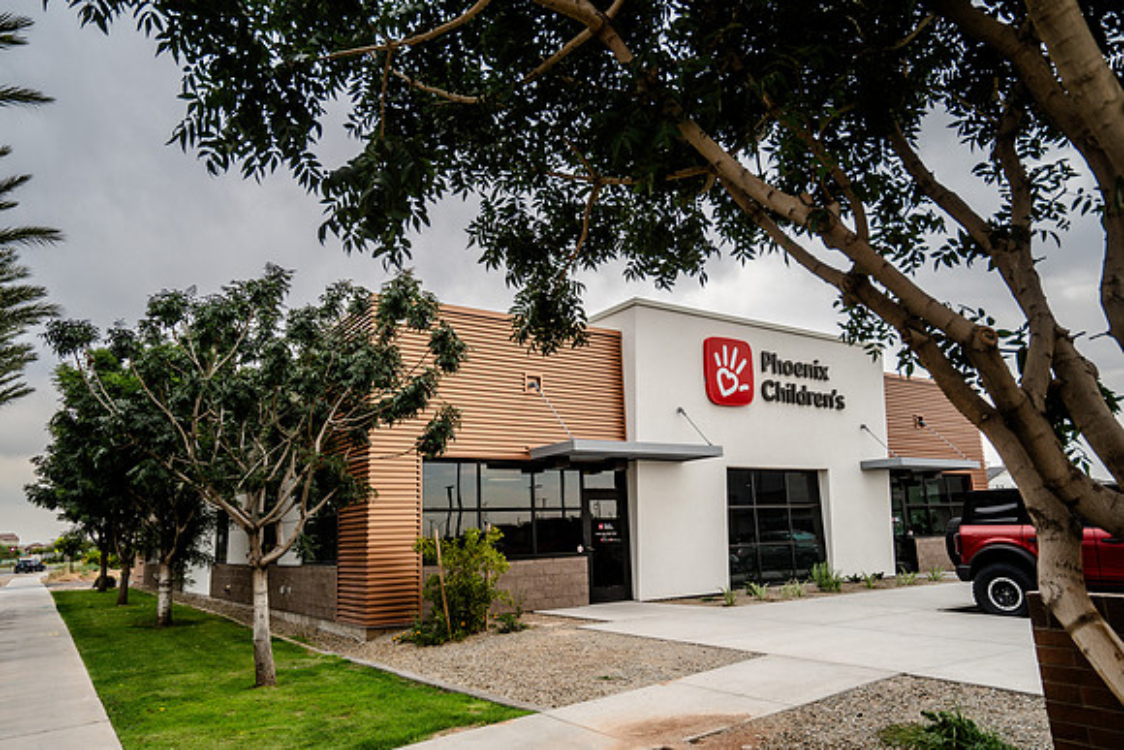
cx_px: 562
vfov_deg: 53.2
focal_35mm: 24
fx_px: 749
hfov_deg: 73.7
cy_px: 375
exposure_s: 1/640
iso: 125
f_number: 4
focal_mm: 24
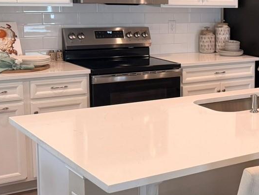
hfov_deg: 24.4
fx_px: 546
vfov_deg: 20.1
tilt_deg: -8.7
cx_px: 301
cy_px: 69
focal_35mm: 73
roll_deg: -1.8
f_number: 1.78
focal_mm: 6.76
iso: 160
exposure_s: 1/120
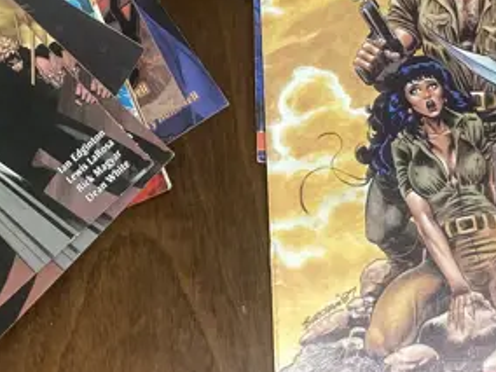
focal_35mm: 101
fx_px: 1447
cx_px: 119
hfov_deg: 19.3
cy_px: -189
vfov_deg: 13.7
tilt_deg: -62.1
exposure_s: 1/50
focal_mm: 3.99
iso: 80
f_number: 1.8
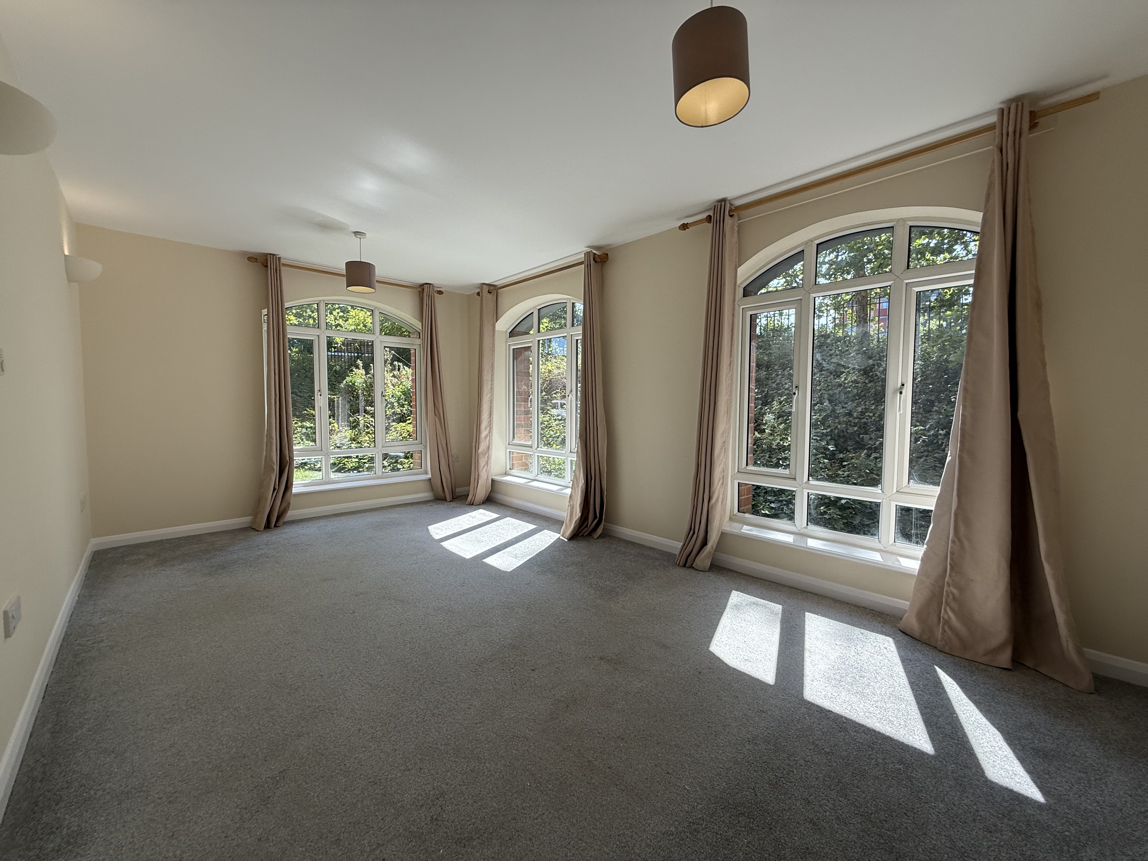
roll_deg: -0.1
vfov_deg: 85.7
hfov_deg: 102.1
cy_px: 430
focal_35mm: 14
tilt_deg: -2.9
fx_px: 464
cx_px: 574
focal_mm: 2.22
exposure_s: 1/408
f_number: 2.2
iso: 64
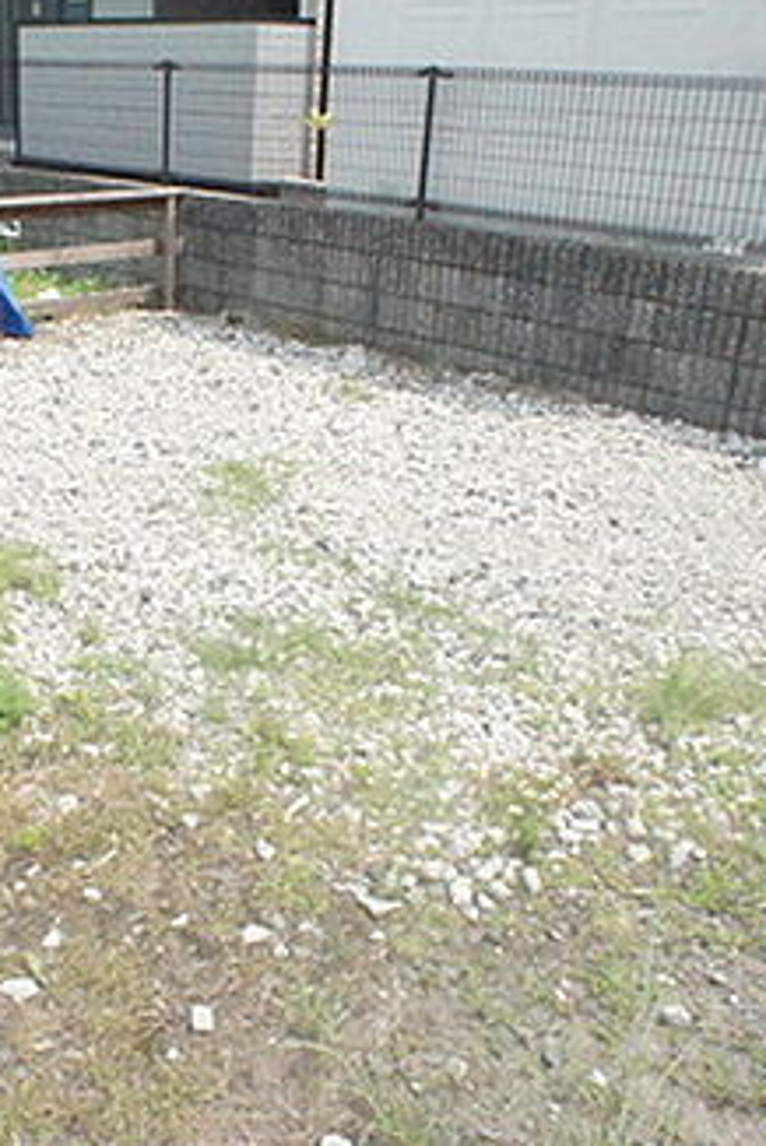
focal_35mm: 47
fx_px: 1497
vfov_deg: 41.9
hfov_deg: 28.1
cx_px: 144
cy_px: 533
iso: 6400
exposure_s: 1/2500
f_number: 13
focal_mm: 16
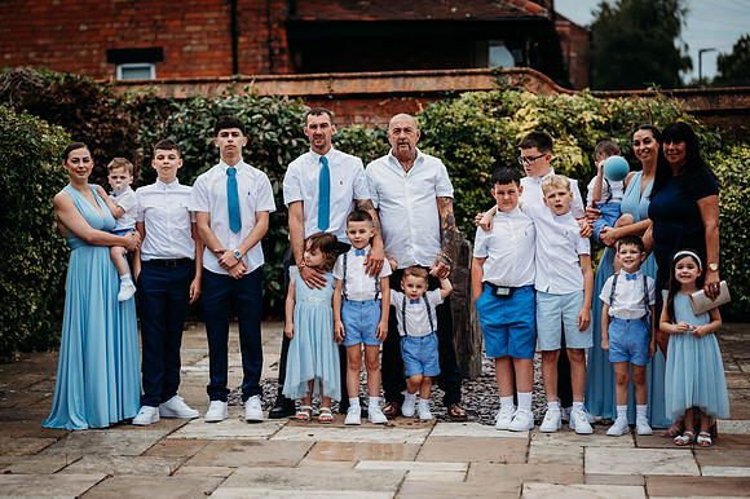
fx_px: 1854
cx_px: 357
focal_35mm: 89
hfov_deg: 22.9
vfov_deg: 15.3
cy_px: 238
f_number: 2.2
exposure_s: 1/1250
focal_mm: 85
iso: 100
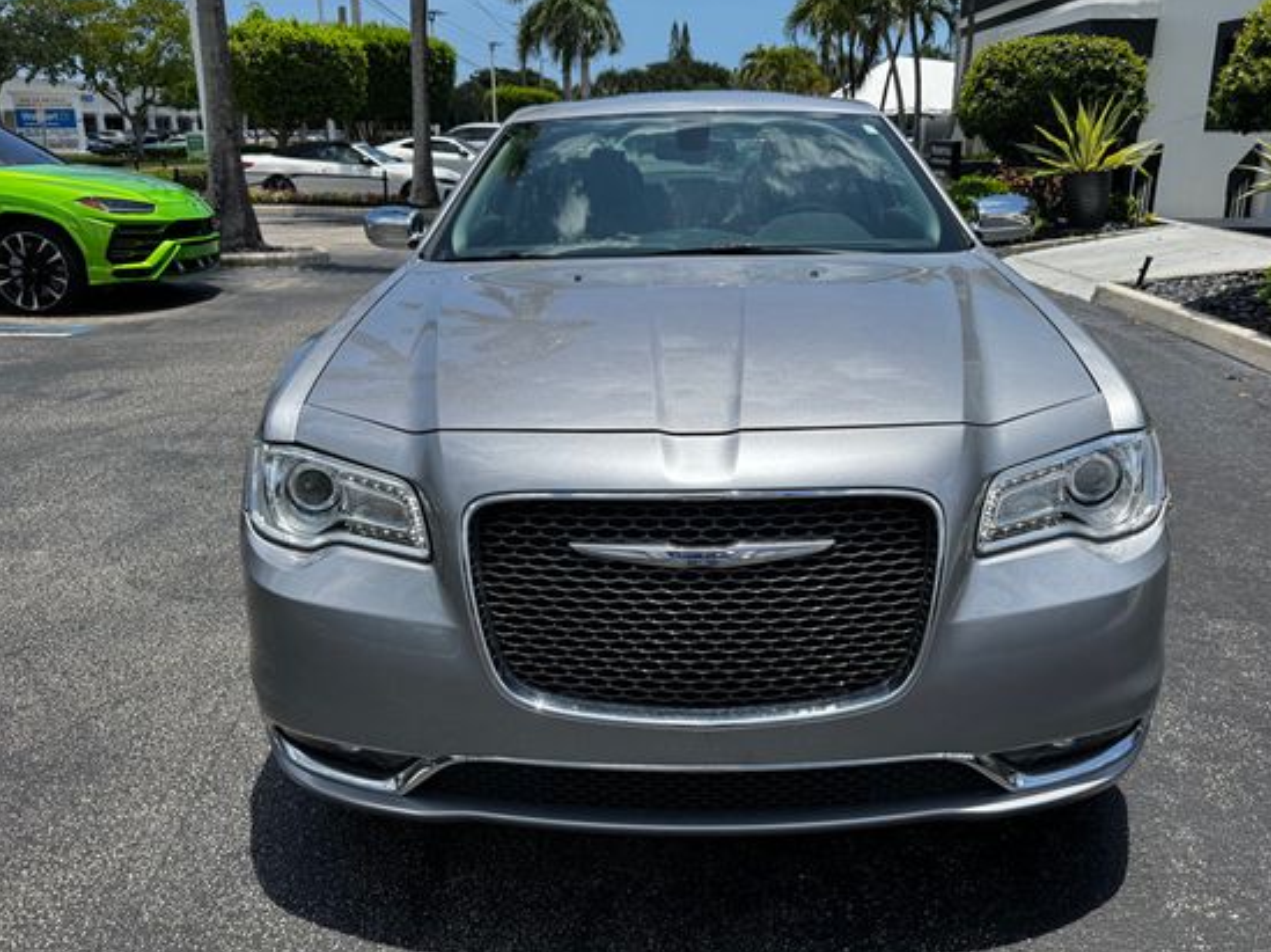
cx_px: 664
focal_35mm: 28
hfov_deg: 63.4
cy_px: 435
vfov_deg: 49.6
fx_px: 1027
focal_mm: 6.76
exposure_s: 1/3247
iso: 80
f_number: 1.78
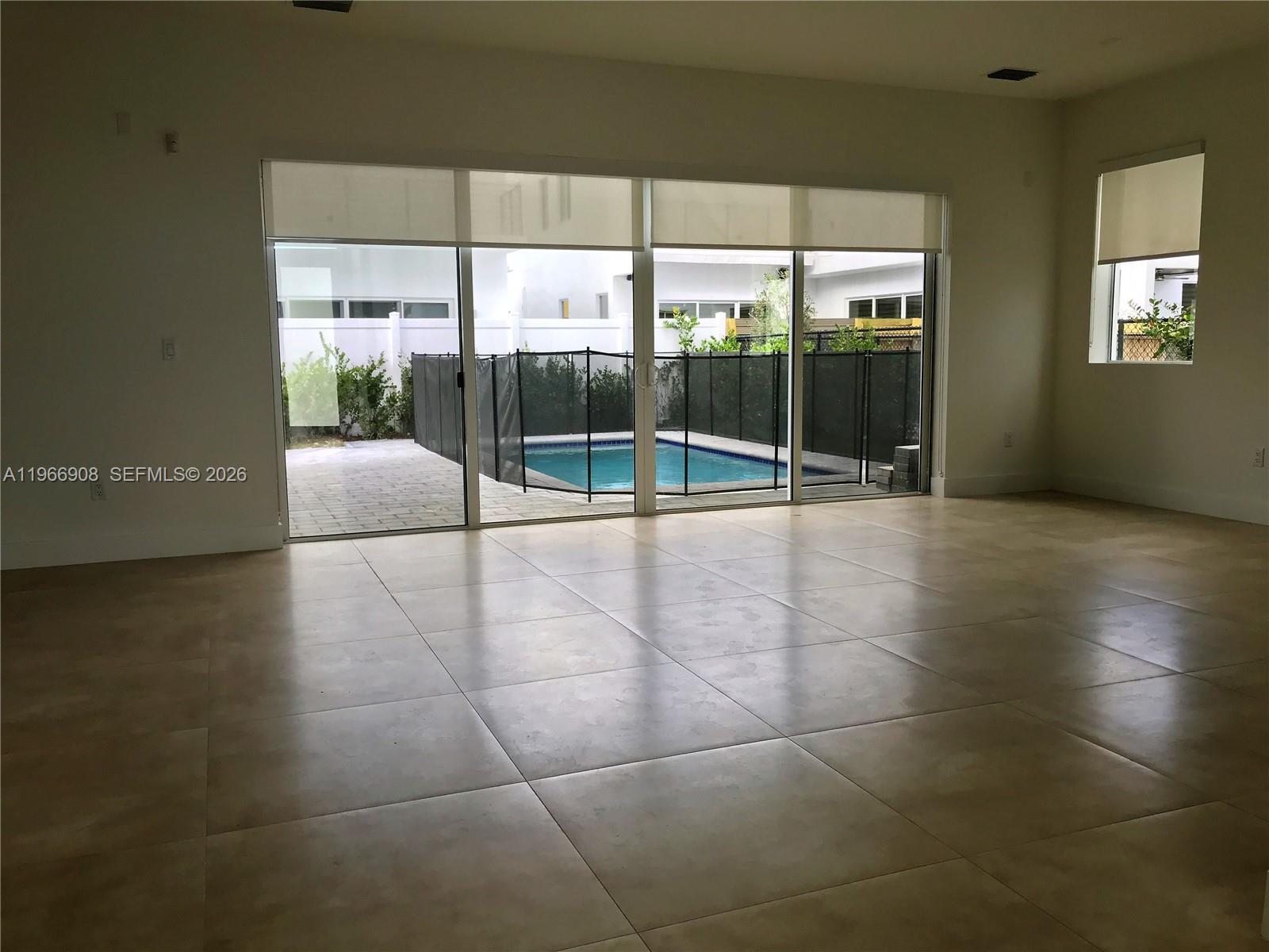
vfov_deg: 49.7
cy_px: 476
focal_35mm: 28
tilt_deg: -6.5
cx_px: 634
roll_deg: +1.0
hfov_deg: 63.4
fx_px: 1026
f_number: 1.8
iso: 25
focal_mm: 3.99
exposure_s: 1/40
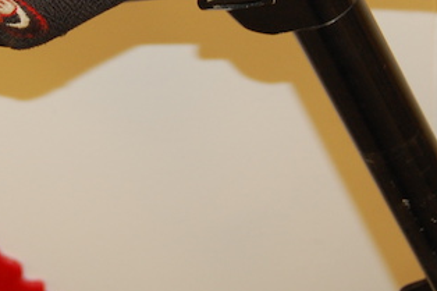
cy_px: -16
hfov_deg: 14.9
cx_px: 96
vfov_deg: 9.9
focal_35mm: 137
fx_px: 1662
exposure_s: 1/60
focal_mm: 28
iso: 400
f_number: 4.2
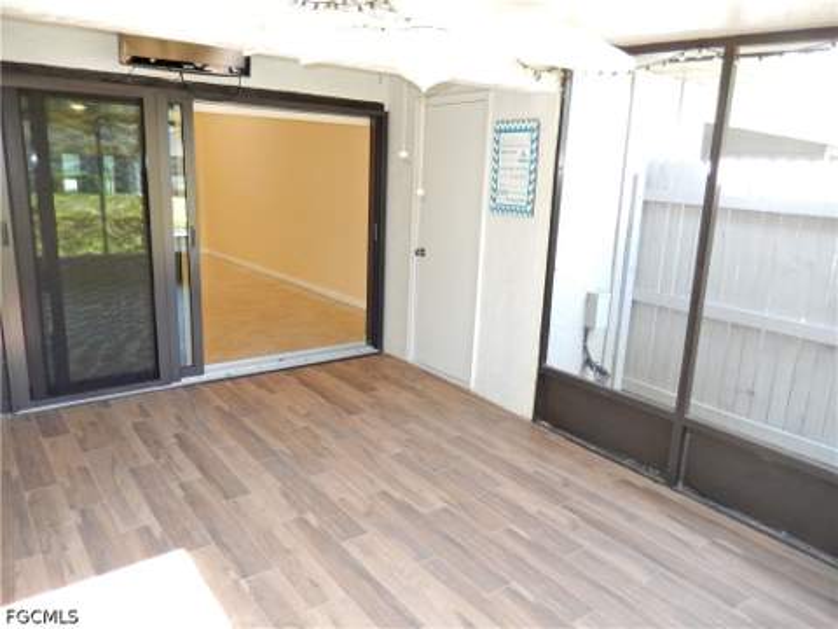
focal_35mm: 25
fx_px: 605
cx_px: 419
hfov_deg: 69.4
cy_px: 314
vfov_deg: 54.9
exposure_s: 1/30
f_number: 3.4
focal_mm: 4.5
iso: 280
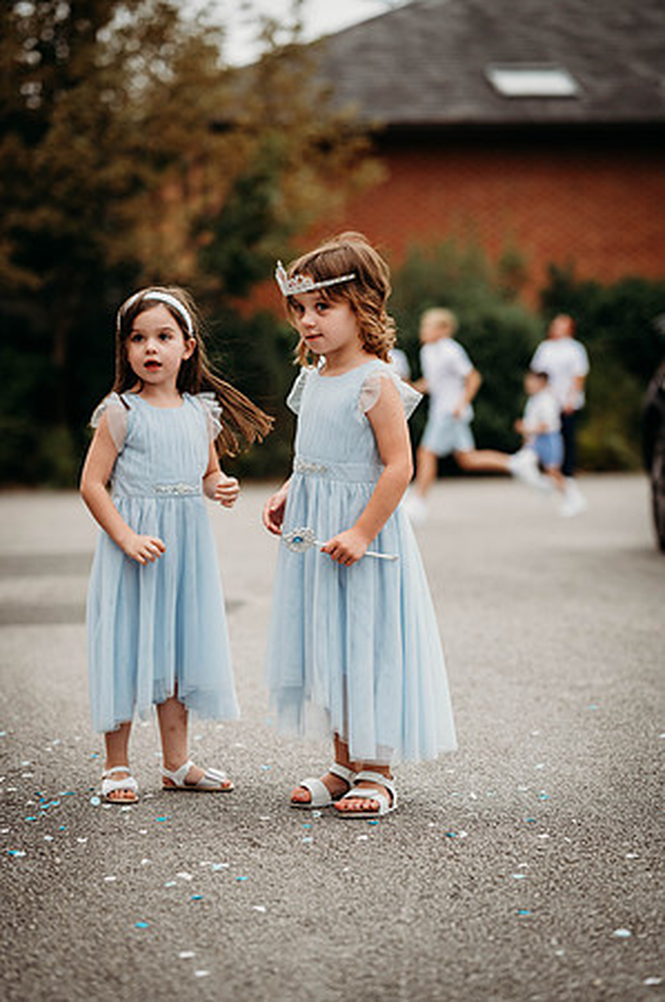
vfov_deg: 23.9
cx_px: 332
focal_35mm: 85
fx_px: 2360
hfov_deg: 16.0
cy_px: 501
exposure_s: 1/200
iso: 100
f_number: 2.2
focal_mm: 85
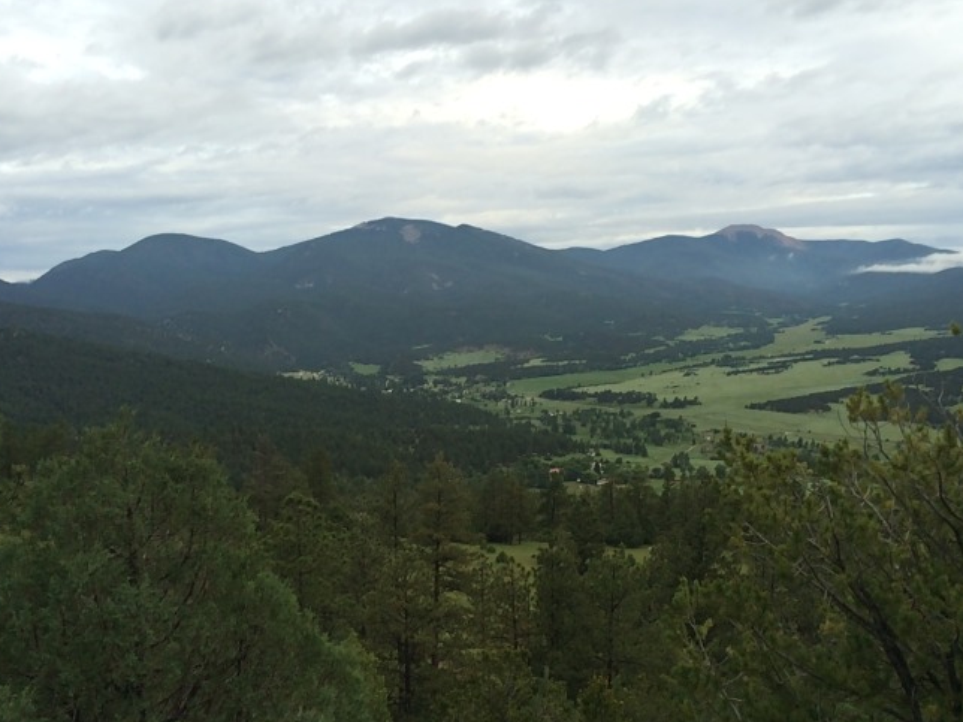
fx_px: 1002
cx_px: 480
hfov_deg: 51.4
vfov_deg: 39.6
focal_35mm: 36
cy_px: 407
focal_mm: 4.15
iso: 32
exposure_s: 1/264
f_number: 2.2
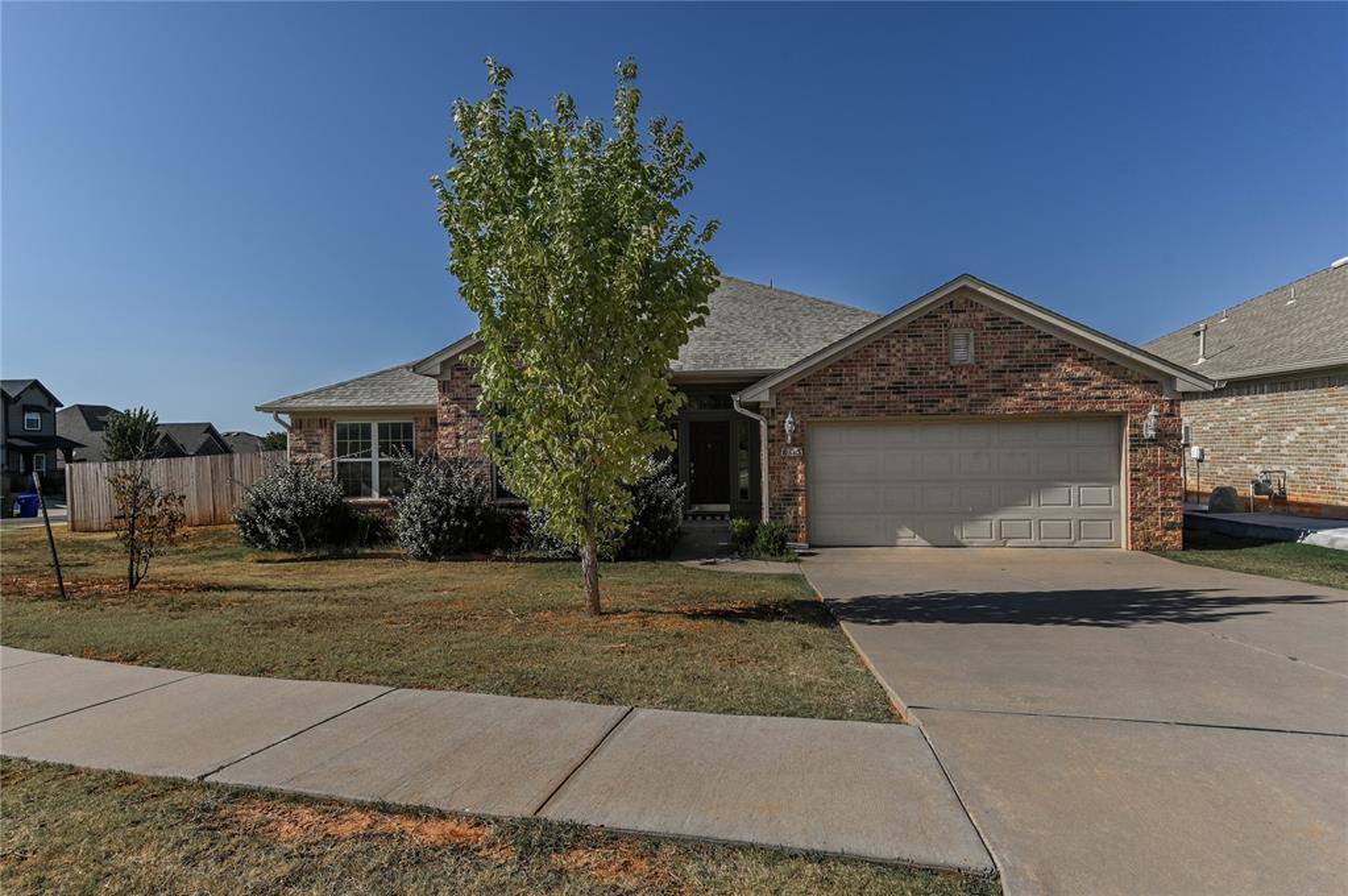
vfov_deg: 57.1
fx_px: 823
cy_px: 448
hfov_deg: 78.6
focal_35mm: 22
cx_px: 674
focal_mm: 22
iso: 100
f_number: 8
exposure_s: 1/800
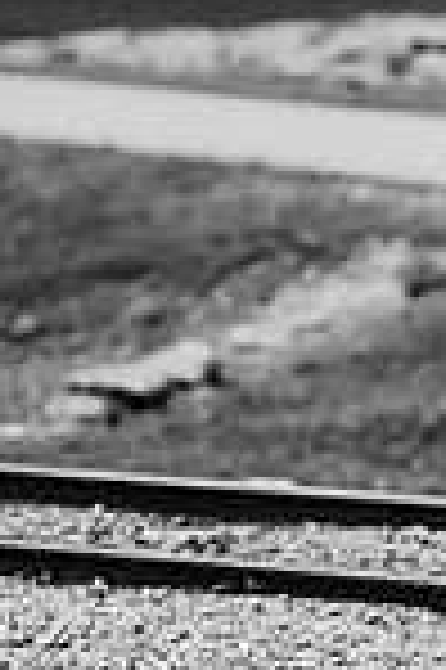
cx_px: 662
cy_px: 481
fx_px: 2812
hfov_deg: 8.9
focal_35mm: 151
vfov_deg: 13.6
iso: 200
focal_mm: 50
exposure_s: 1/2500
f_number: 2.2
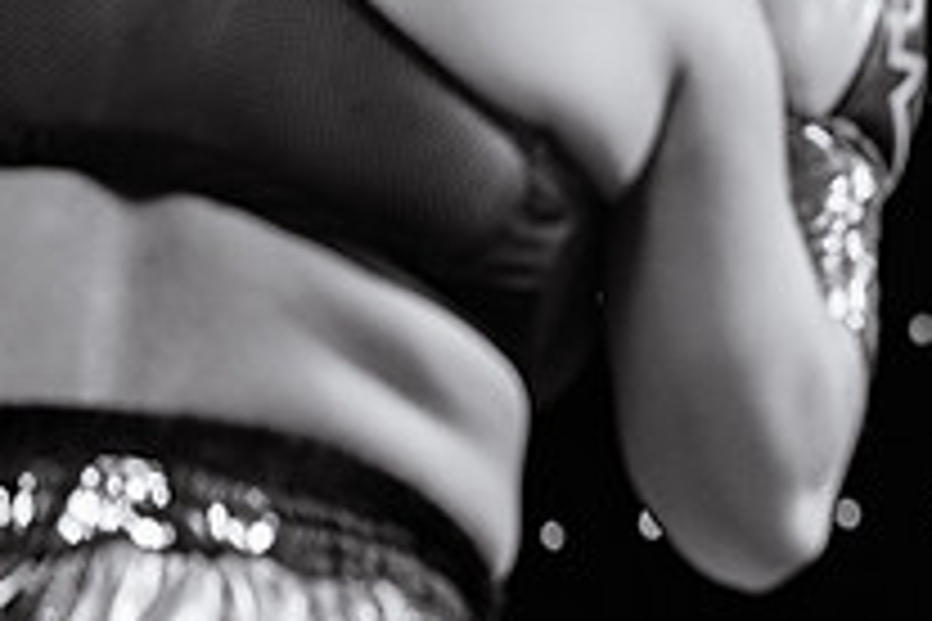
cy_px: 407
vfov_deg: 7.0
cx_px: 1252
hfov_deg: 10.3
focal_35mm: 196
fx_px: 5074
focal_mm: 70
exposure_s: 1/1250
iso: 1600
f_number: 2.8
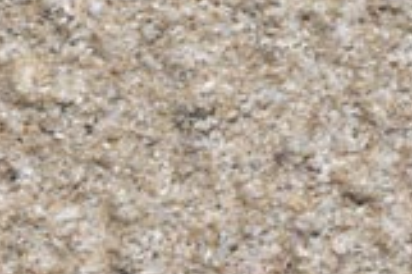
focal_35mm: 425
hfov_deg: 4.9
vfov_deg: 3.2
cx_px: 174
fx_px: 4859
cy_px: 213
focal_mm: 114
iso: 250
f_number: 8
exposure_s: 1/2500
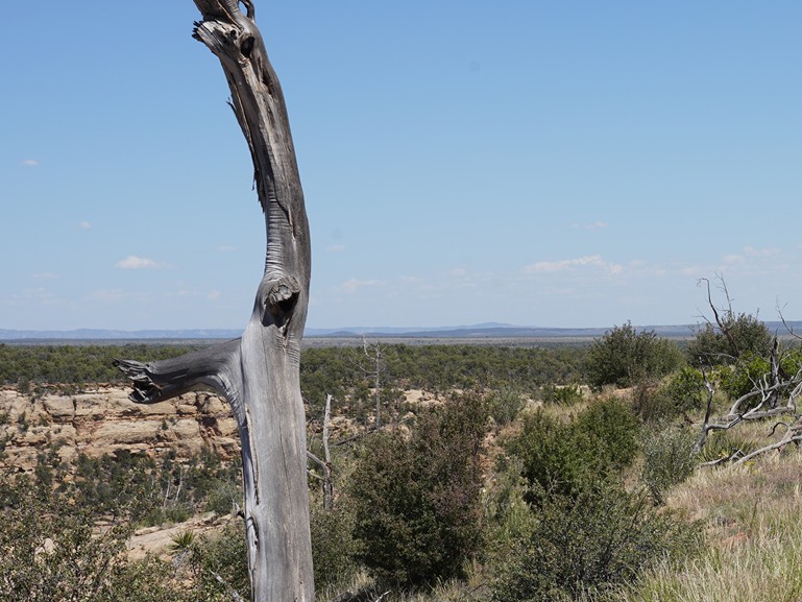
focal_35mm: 110
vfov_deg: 13.4
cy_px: 488
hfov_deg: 17.3
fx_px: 2549
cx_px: 868
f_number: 16
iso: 100
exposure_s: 1/100
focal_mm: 44
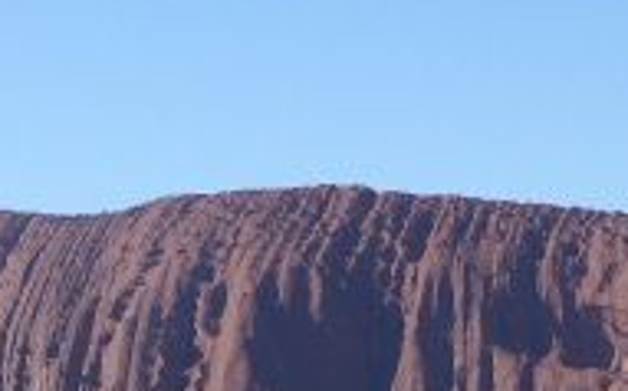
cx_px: 256
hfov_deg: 9.1
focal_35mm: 231
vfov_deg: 5.6
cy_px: 634
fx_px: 3950
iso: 80
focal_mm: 10.9
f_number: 4.3
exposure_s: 1/500
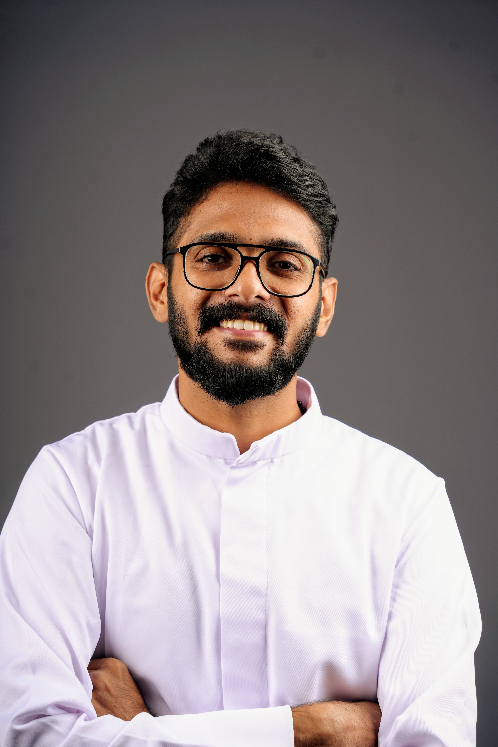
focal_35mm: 83
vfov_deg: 24.5
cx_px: 249
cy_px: 374
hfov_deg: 16.5
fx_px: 1722
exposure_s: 1/160
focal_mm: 83
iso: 100
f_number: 5.6
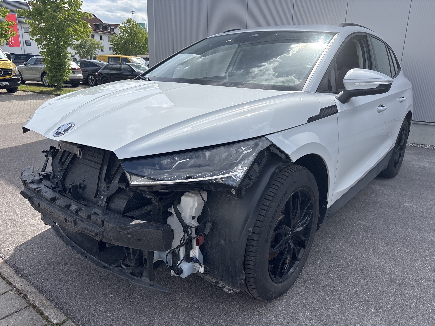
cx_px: 218
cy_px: 163
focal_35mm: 26
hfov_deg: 67.3
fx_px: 327
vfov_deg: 53.1
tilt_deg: -16.3
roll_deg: -1.6
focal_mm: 5.96
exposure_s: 1/3413
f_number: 1.6
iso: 50
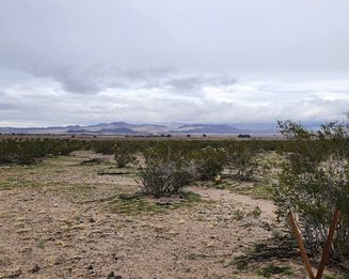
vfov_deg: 34.1
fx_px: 454
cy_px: 143
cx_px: 187
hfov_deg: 42.0
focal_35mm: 44
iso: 20
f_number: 1.8
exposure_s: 1/803
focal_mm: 5.4
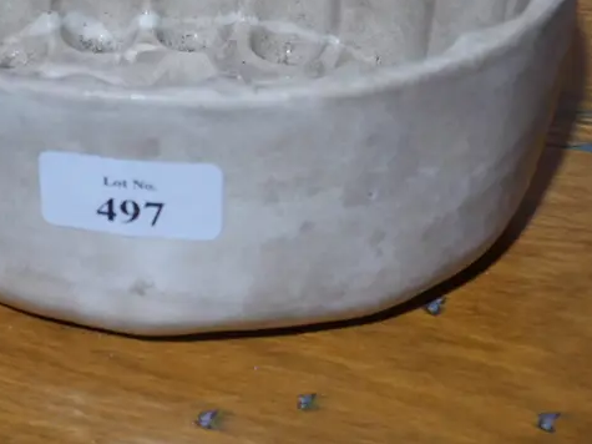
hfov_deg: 14.2
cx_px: 72
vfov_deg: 10.7
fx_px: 2359
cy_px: 5
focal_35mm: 138
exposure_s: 1/80
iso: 800
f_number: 5.4
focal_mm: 32
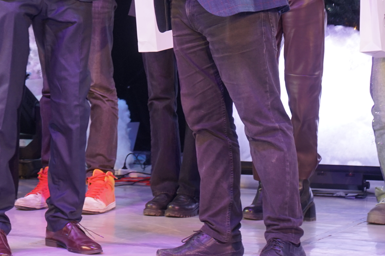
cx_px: 43
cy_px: -42
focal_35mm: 107
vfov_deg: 12.5
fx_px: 1144
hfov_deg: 18.8
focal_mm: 42
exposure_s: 1/80
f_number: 4.5
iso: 500
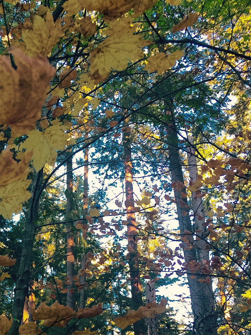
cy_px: 263
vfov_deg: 35.1
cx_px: 38
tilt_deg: +27.5
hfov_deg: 26.8
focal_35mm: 53
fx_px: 512
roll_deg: -2.3
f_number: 2.2
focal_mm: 4.15
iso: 32
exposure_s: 1/30
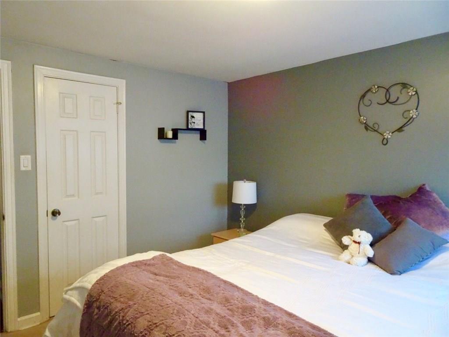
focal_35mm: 24
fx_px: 311
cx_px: 224
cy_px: 168
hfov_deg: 71.6
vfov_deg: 56.8
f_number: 3.5
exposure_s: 1/30
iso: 1250
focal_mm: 4.1
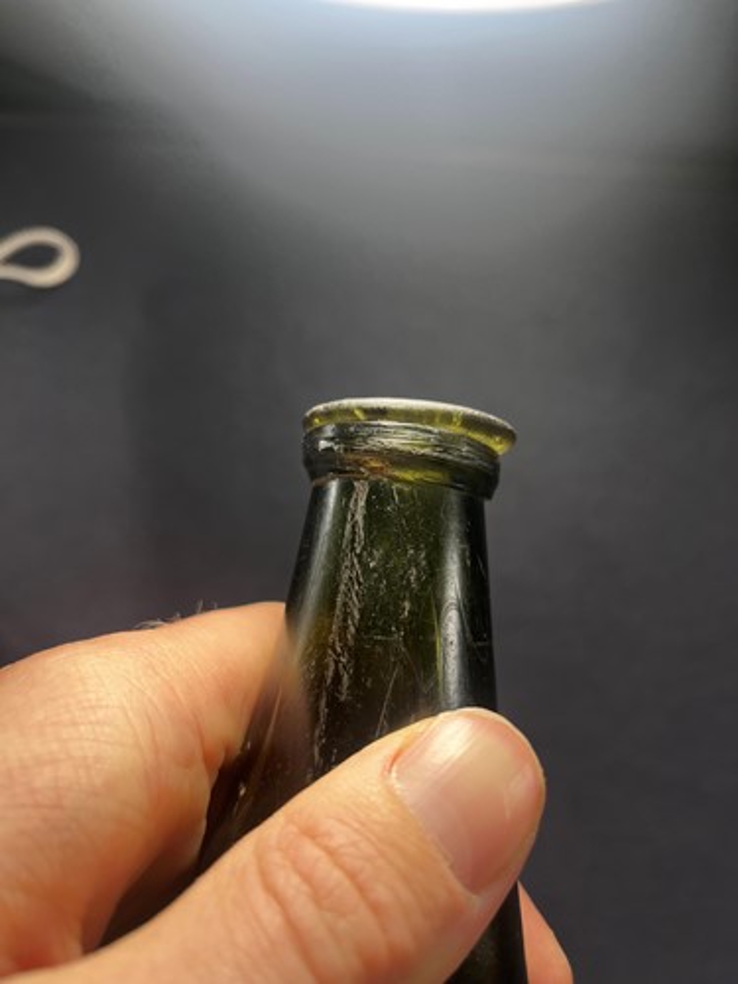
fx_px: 739
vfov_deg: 67.3
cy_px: 492
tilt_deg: -14.6
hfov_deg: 53.1
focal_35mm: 26
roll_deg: -5.7
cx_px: 369
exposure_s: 1/145
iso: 32
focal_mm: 5.1
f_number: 1.6
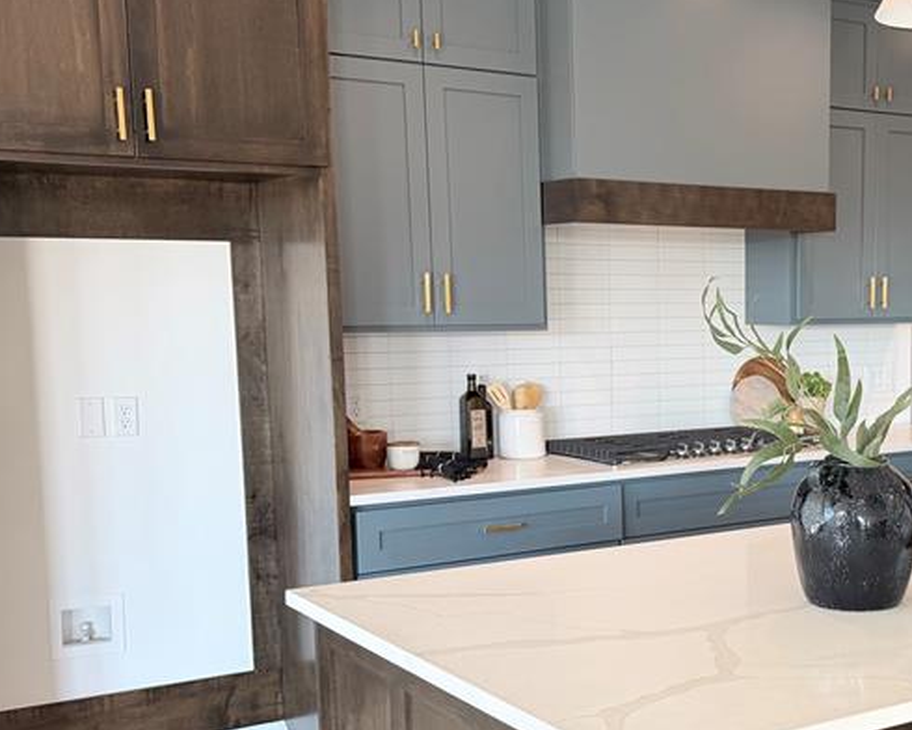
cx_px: 744
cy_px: 466
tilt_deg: -6.9
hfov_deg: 36.6
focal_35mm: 49
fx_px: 1323
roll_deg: +0.2
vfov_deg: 30.7
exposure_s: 1/120
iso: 100
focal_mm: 6.76
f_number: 1.78
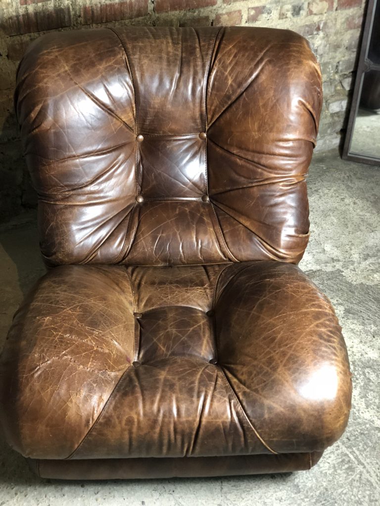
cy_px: 253
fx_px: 761
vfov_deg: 36.8
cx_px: 190
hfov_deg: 28.0
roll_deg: -0.6
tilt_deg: -36.1
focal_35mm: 52
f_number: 2.4
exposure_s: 1/9
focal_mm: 6
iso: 160
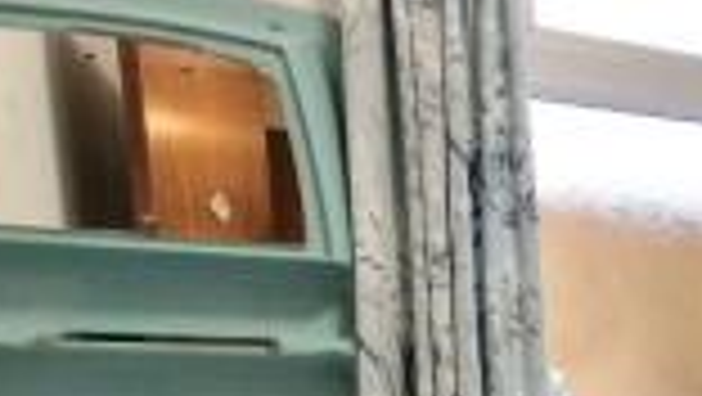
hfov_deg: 27.1
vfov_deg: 20.3
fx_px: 987
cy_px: 547
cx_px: 1060
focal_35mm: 53
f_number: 2.2
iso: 125
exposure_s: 1/50
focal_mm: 2.2
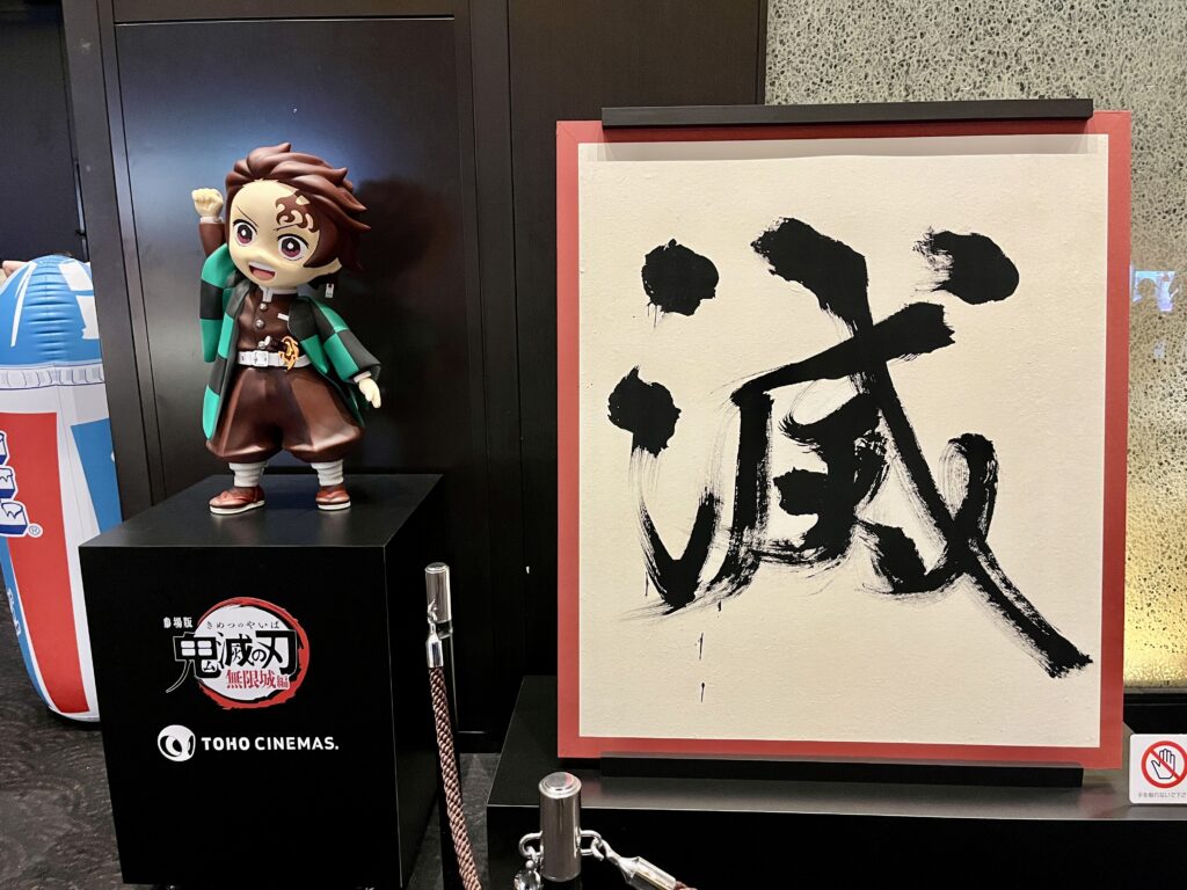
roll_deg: +0.7
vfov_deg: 53.1
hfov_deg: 67.3
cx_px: 594
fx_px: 892
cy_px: 445
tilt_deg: -12.8
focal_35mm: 26
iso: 500
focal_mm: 5.1
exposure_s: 1/60
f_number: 1.6
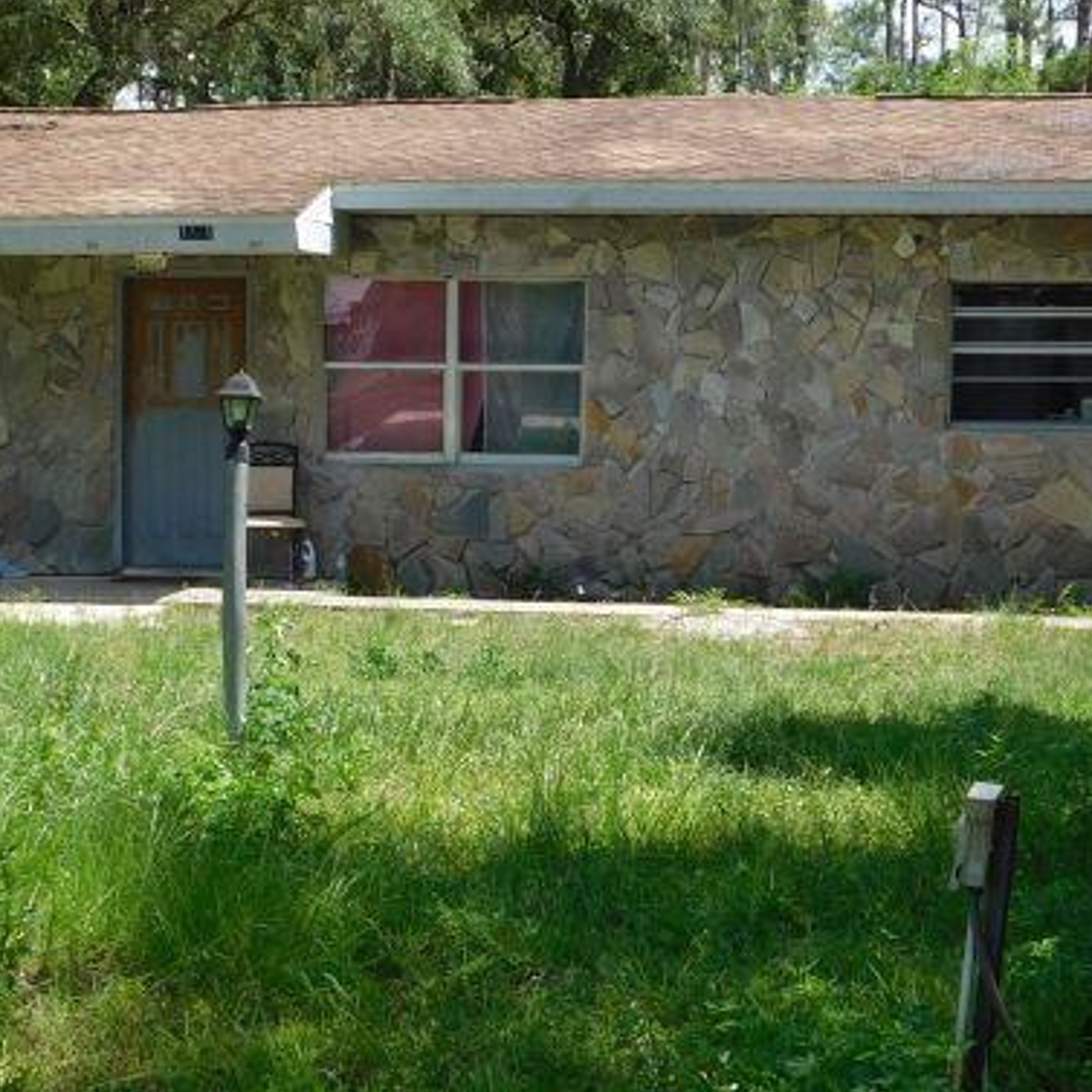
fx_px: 2570
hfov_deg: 24.0
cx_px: 452
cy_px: 585
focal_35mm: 72
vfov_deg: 24.0
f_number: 3.2
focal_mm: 5.3
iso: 125
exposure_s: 1/800
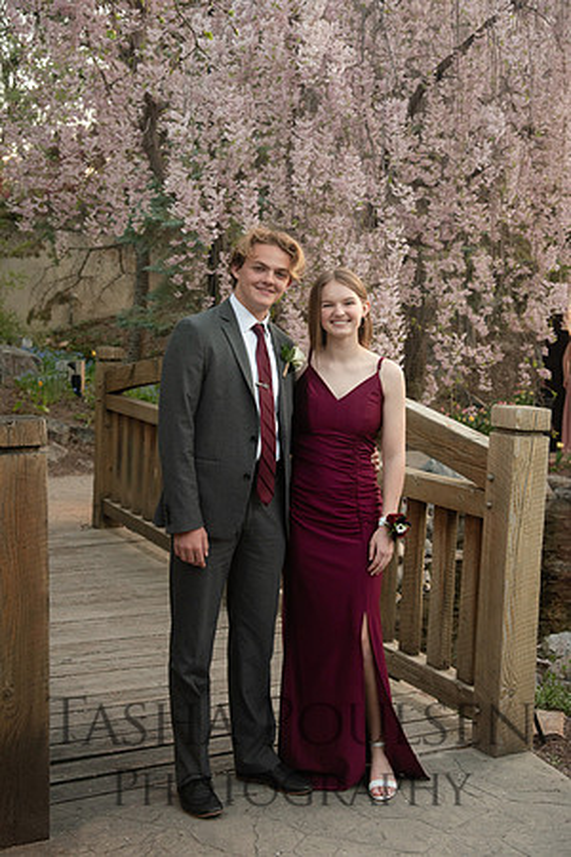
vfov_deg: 39.6
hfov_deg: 27.0
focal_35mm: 50
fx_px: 1189
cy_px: 428
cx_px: 286
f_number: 5.6
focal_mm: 50
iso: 800
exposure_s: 1/125
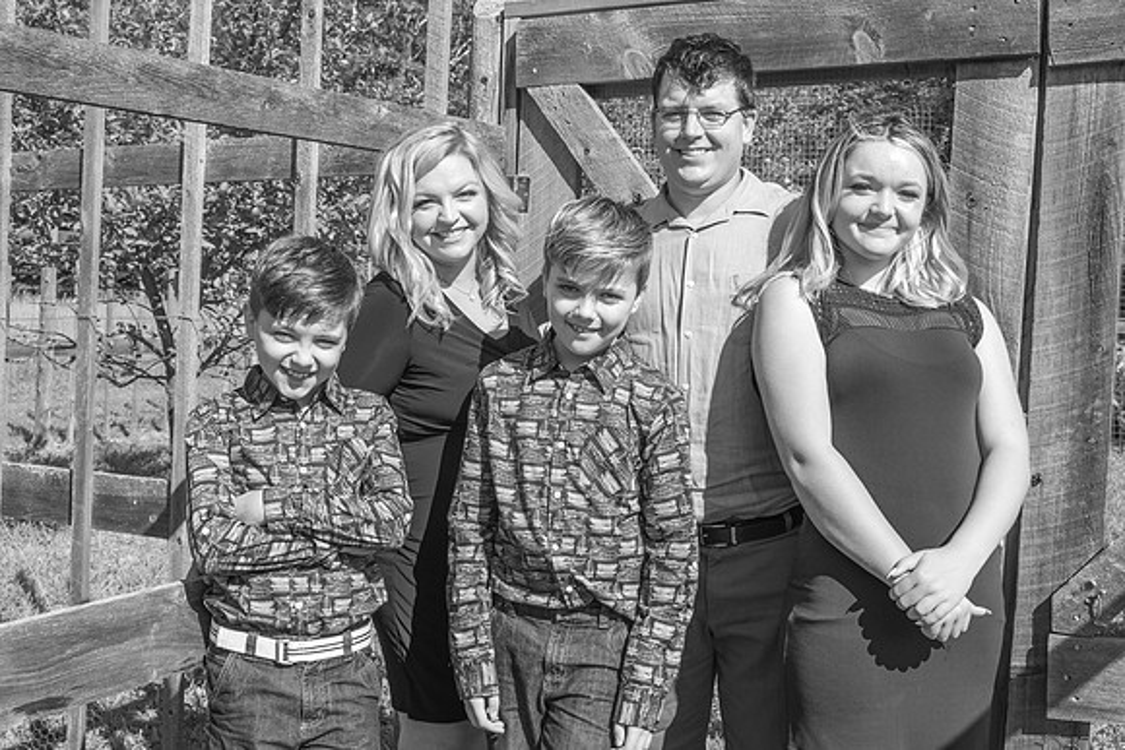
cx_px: 562
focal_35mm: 45
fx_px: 1407
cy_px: 375
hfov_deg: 43.6
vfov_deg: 29.9
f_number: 10
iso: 200
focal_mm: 30
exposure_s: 1/400
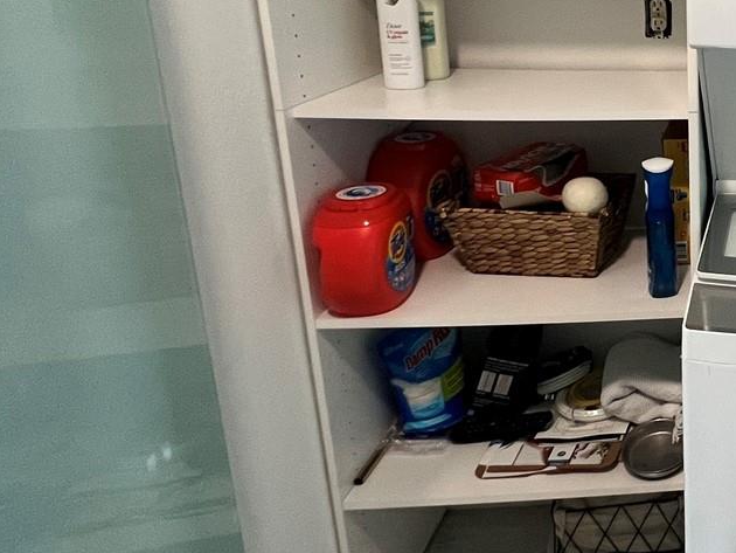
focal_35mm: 33
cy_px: 113
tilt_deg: -12.8
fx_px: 702
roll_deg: -1.8
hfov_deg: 41.0
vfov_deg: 41.2
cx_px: 855
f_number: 1.8
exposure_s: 1/60
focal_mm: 1.57
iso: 320
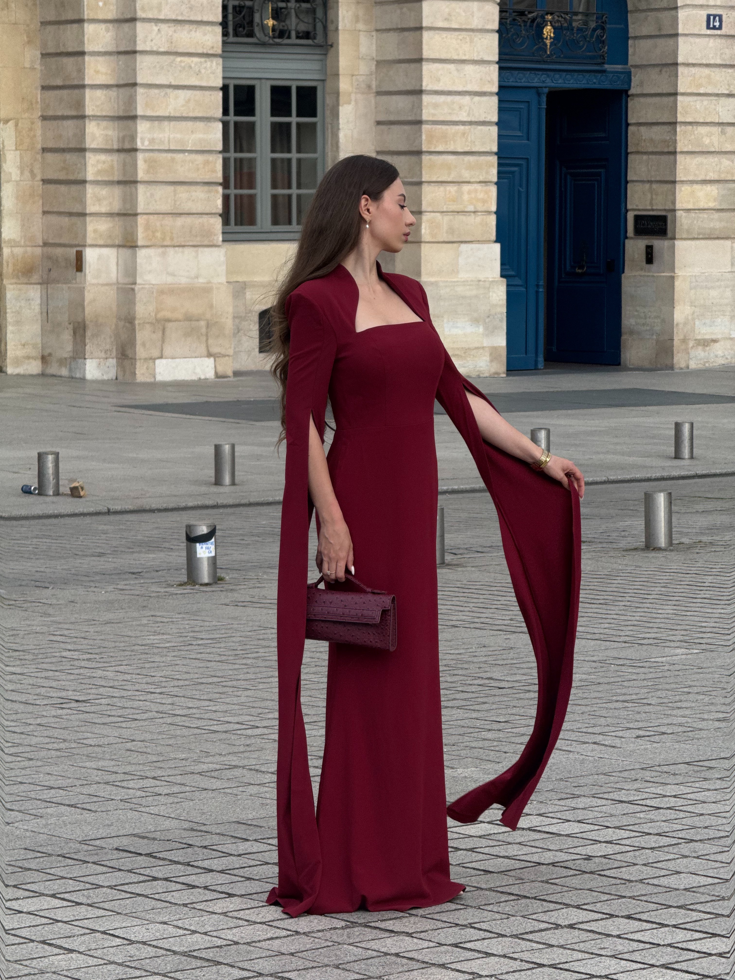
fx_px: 3397
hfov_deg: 12.3
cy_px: 490
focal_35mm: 120
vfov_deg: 16.4
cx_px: 368
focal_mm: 15.66
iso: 50
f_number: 2.8
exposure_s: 1/363
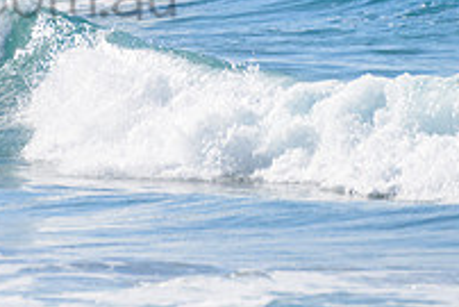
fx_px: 22494
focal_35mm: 1763
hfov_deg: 1.2
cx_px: 45
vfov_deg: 0.8
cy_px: -129
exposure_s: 1/8000
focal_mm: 500
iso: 500
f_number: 5.6
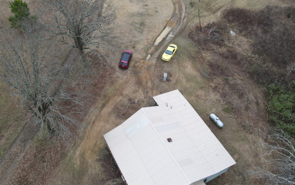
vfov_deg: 40.6
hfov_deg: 61.2
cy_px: 101
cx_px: 151
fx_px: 249
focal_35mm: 31
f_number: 2.8
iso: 180
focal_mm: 4.5
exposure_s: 1/15
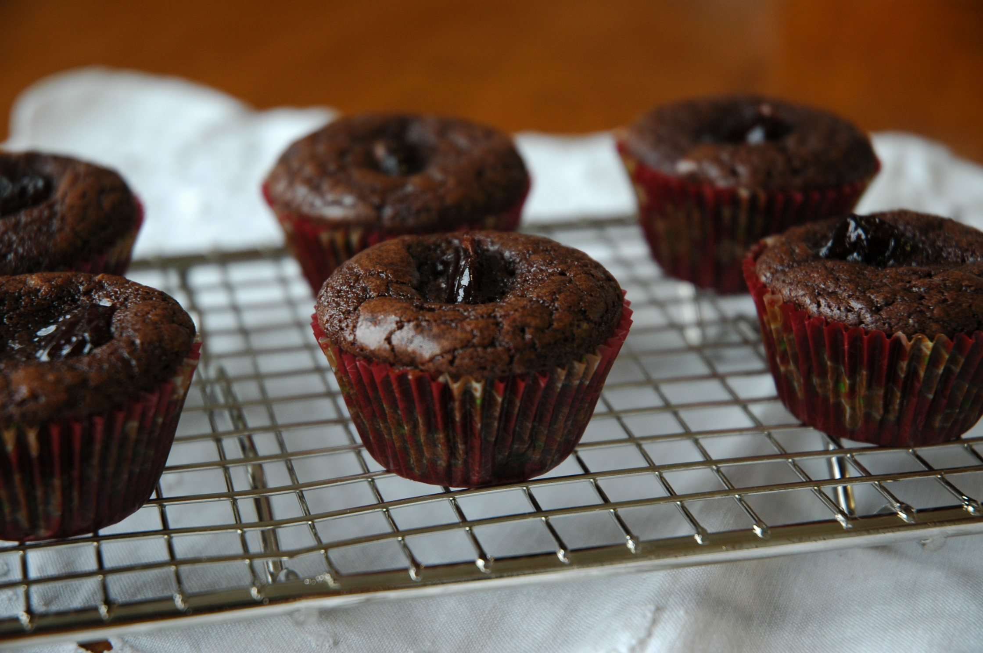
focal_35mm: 105
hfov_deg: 19.5
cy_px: 326
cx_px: 492
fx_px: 2864
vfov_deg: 13.0
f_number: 4.5
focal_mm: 70
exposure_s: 1/15
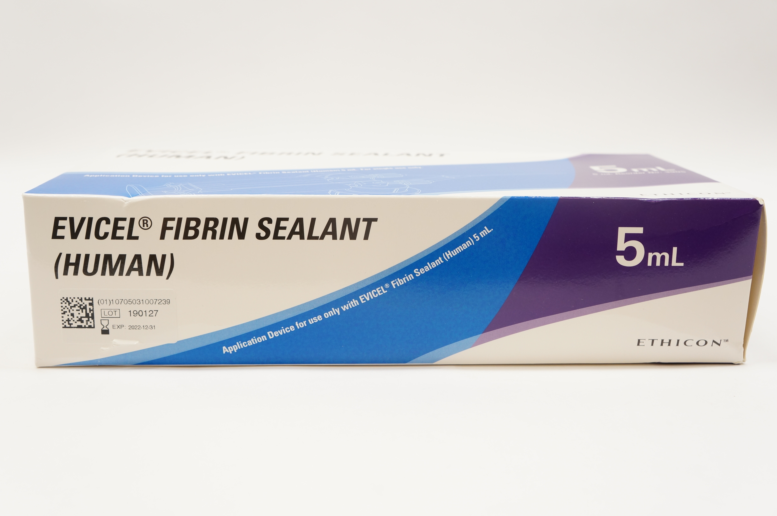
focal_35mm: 38
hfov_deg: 51.3
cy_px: 258
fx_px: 809
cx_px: 388
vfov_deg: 35.4
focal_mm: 25
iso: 400
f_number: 5.6
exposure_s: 1/50
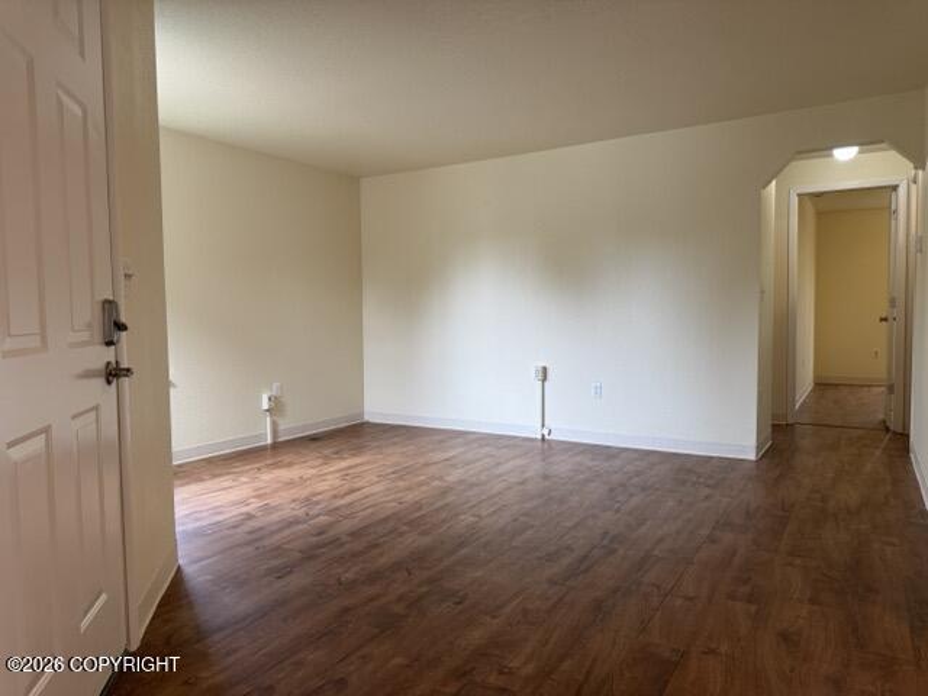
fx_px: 643
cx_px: 464
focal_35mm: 24
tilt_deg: -3.2
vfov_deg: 56.8
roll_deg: +0.2
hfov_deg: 71.6
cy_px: 348
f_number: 1.78
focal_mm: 6.76
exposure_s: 1/120
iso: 200
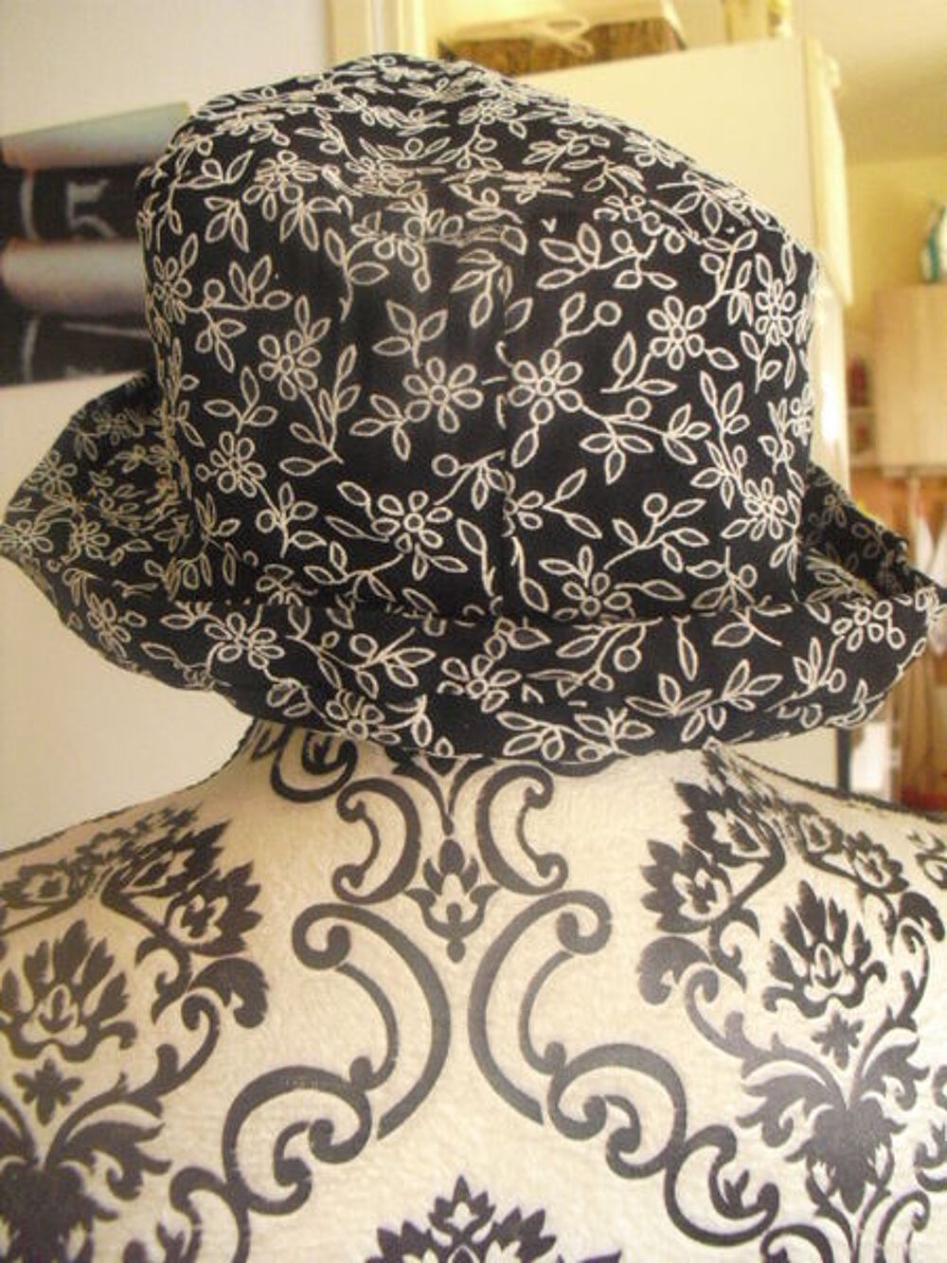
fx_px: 1313
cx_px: 474
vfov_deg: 51.4
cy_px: 632
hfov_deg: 39.7
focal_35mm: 36
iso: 800
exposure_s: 1/20
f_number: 3.1
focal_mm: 6.3
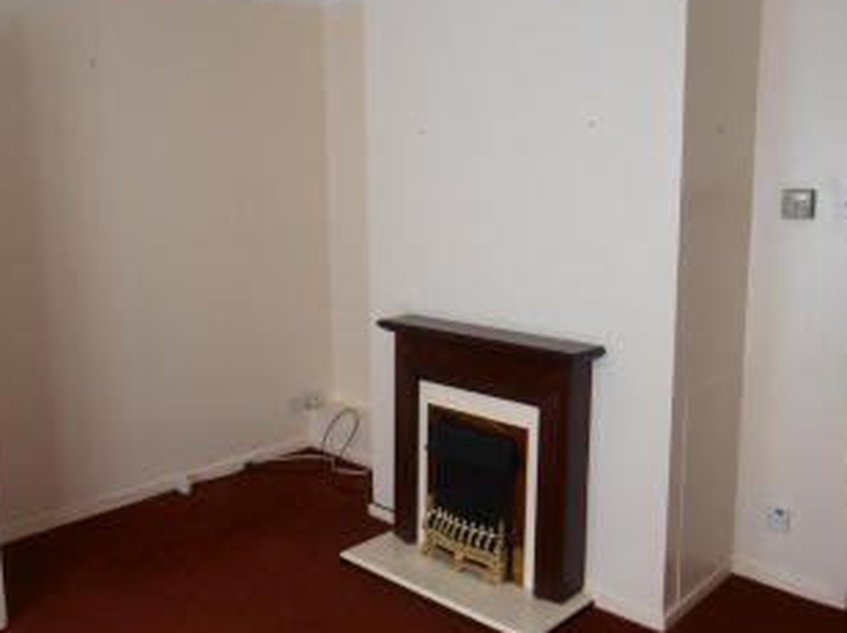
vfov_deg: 41.7
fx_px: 831
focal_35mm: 34
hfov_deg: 54.0
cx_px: 439
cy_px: 295
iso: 80
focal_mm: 4.2
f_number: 3
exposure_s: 1/60
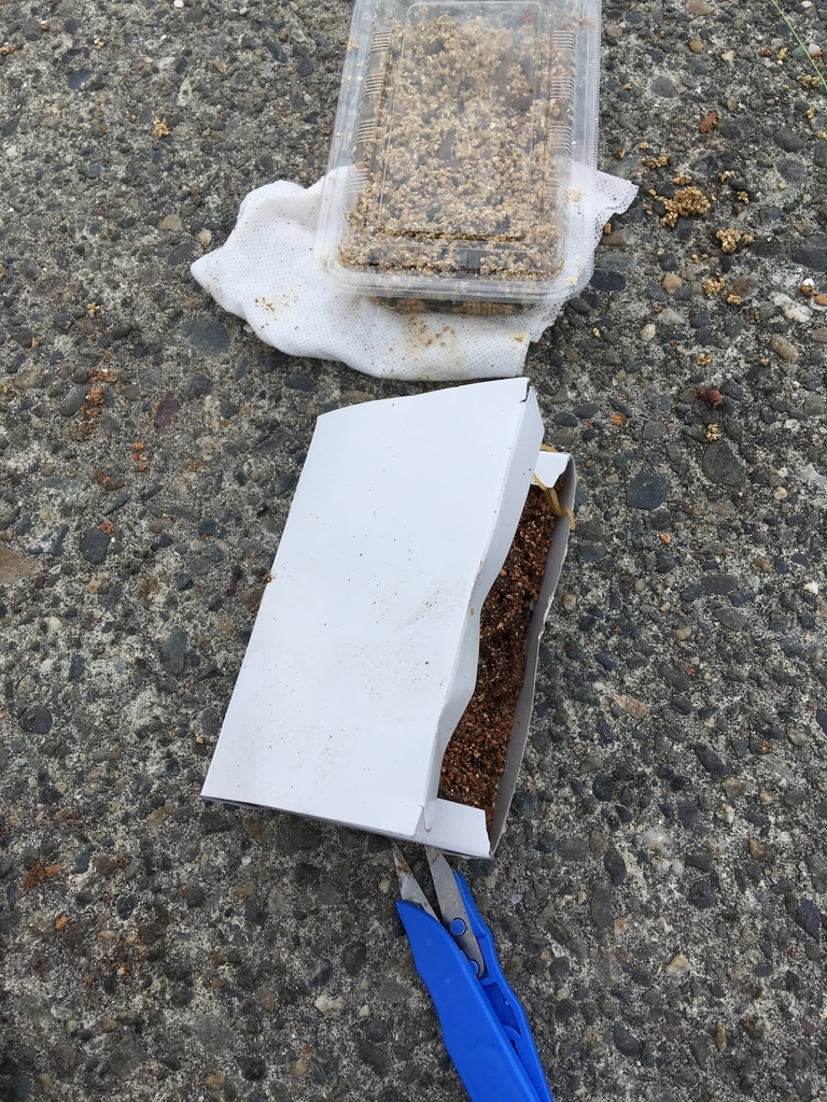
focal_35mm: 29
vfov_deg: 61.7
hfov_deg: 48.2
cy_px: 551
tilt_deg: -68.3
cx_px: 414
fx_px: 924
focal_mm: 4.15
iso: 25
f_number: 2.2
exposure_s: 1/884
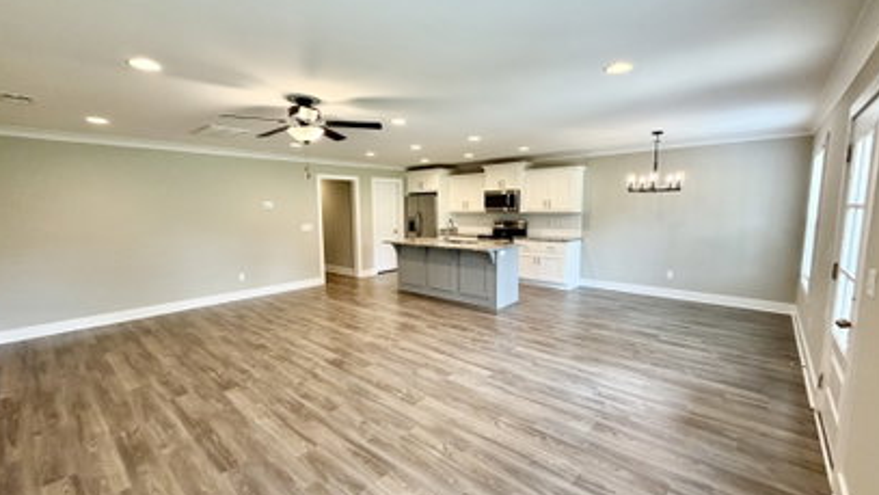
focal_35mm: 16
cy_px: 249
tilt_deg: -6.9
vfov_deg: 67.1
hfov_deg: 99.4
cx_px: 437
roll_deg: +0.6
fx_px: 373
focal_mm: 2.22
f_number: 2.2
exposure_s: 1/60
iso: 160
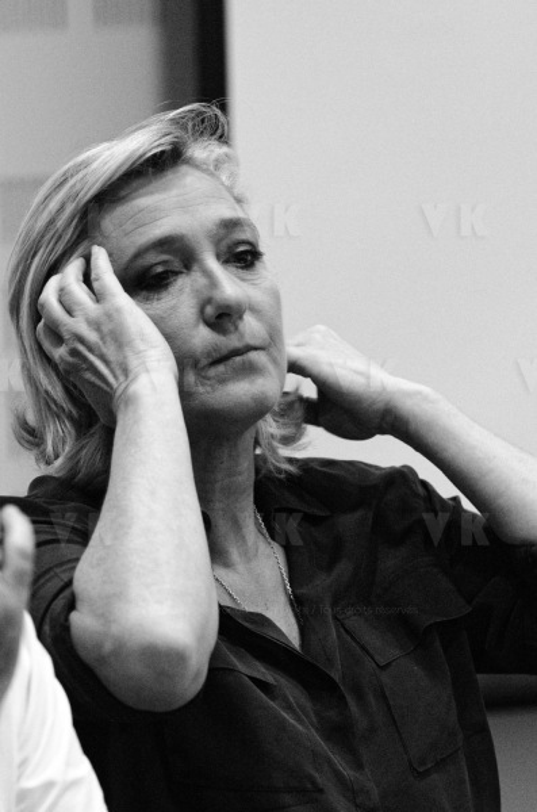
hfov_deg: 4.6
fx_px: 6747
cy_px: 406
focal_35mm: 300
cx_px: 268
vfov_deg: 6.9
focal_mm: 200
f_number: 5.6
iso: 2500
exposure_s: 1/100
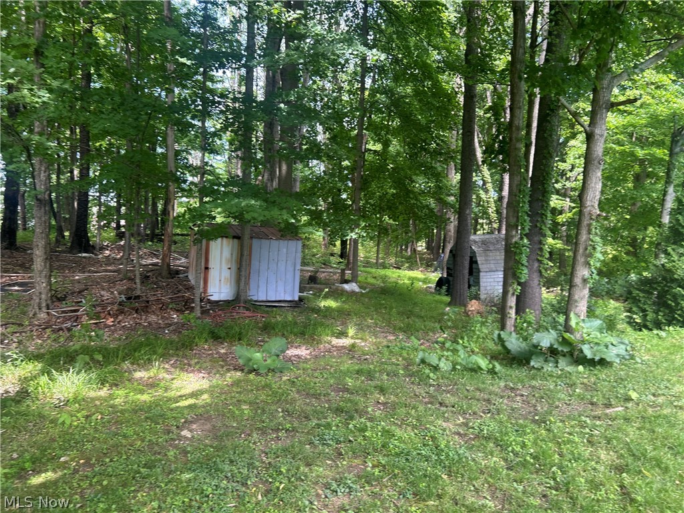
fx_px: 514
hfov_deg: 67.3
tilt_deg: -3.8
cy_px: 256
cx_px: 342
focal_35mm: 26
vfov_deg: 53.1
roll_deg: +2.2
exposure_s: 1/121
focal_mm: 5.7
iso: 40
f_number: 1.5
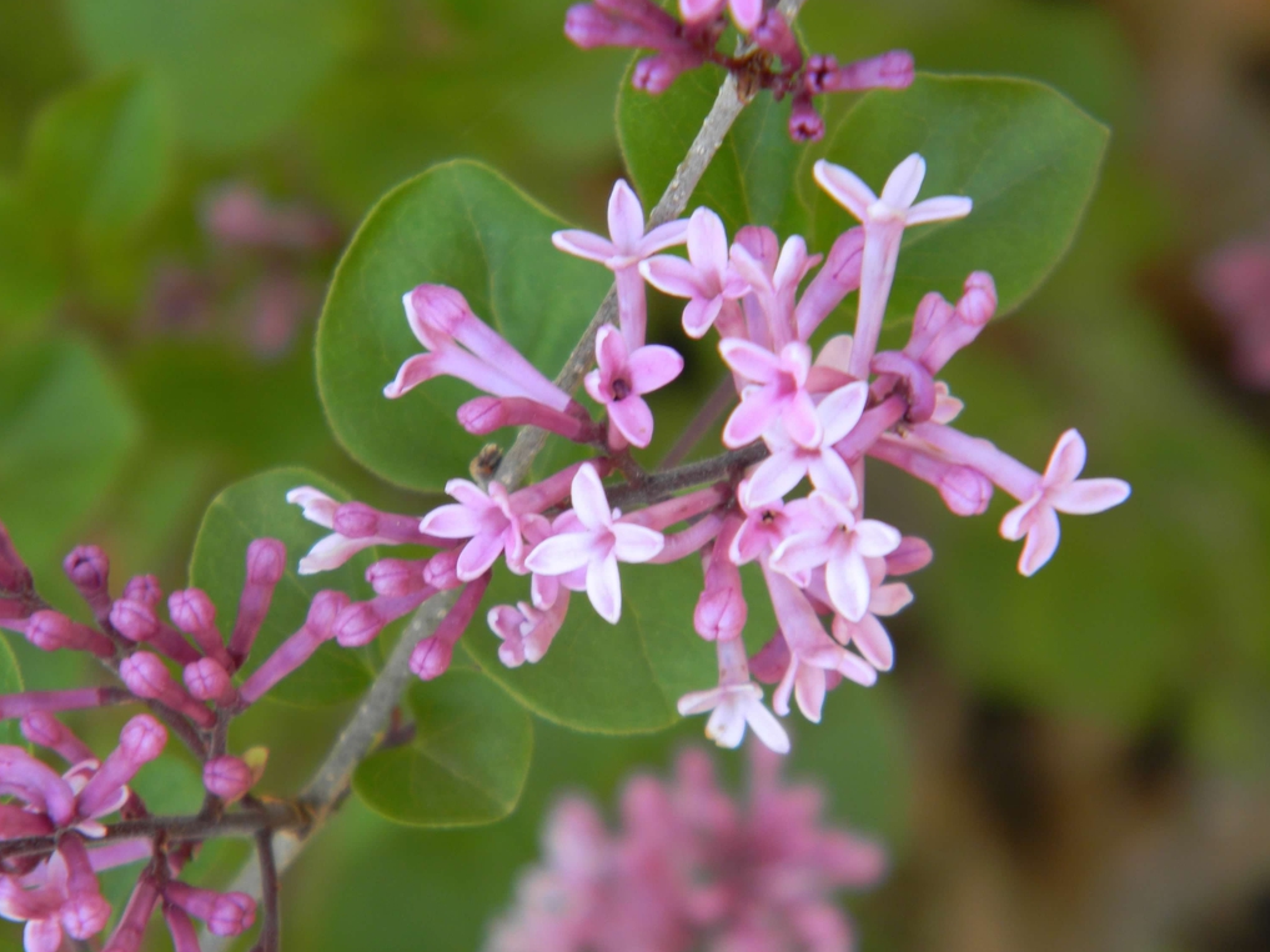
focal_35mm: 138
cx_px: 637
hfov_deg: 14.3
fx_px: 5061
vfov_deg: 10.7
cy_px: 476
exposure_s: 1/30
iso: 80
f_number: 5.2
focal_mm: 33.1
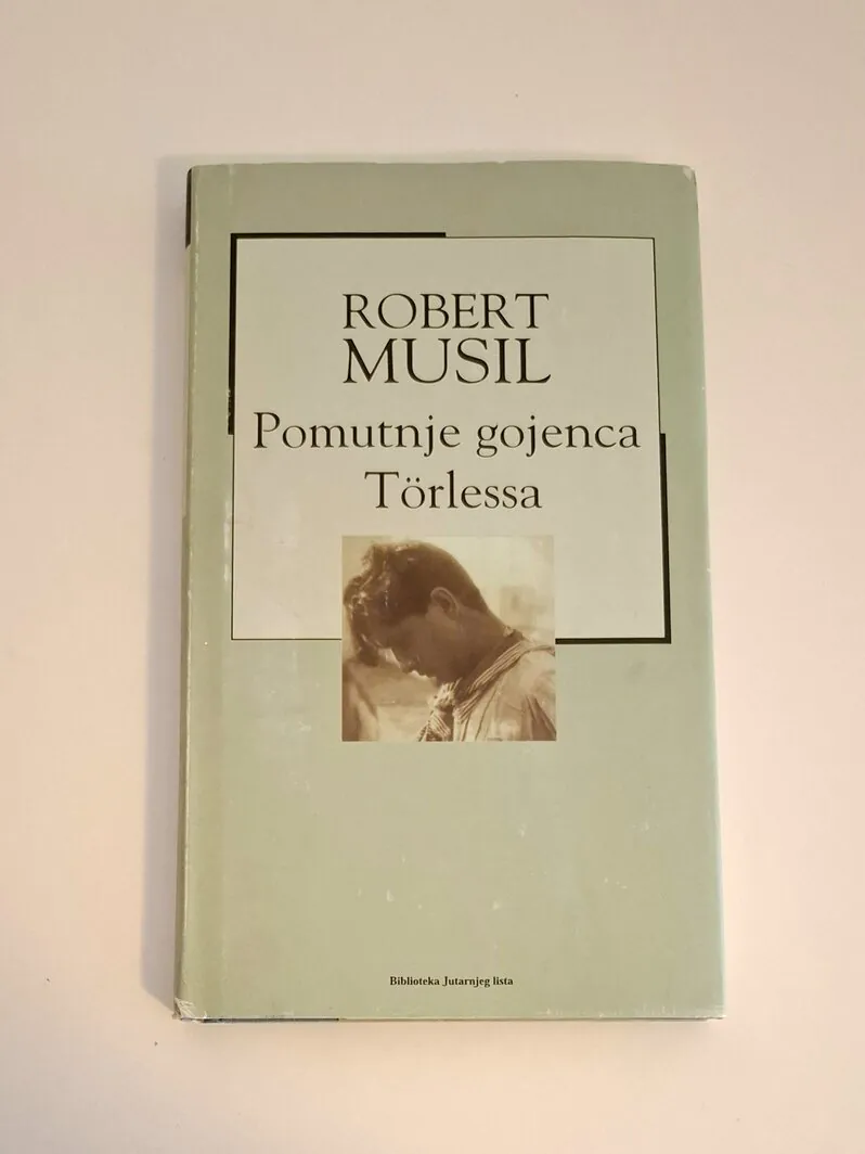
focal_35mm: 23
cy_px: 577
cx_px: 432
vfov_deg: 73.9
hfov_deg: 58.9
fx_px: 766
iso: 640
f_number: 1.8
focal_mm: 5.54
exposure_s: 1/25
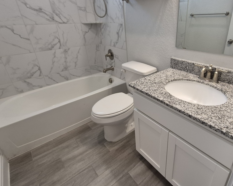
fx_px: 131
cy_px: 81
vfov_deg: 70.5
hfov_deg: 81.6
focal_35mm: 19
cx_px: 147
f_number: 2.2
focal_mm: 1.74
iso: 100
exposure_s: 1/60
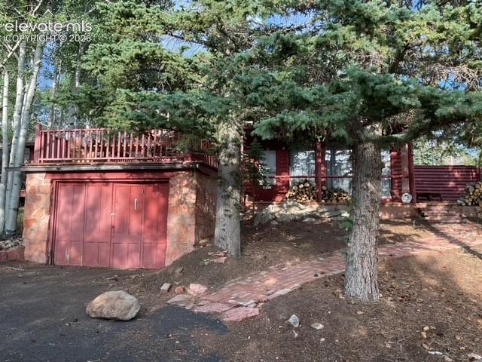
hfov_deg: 61.7
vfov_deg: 48.2
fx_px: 404
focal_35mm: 29
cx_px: 241
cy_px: 181
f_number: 1.8
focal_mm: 3
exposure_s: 1/120
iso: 25
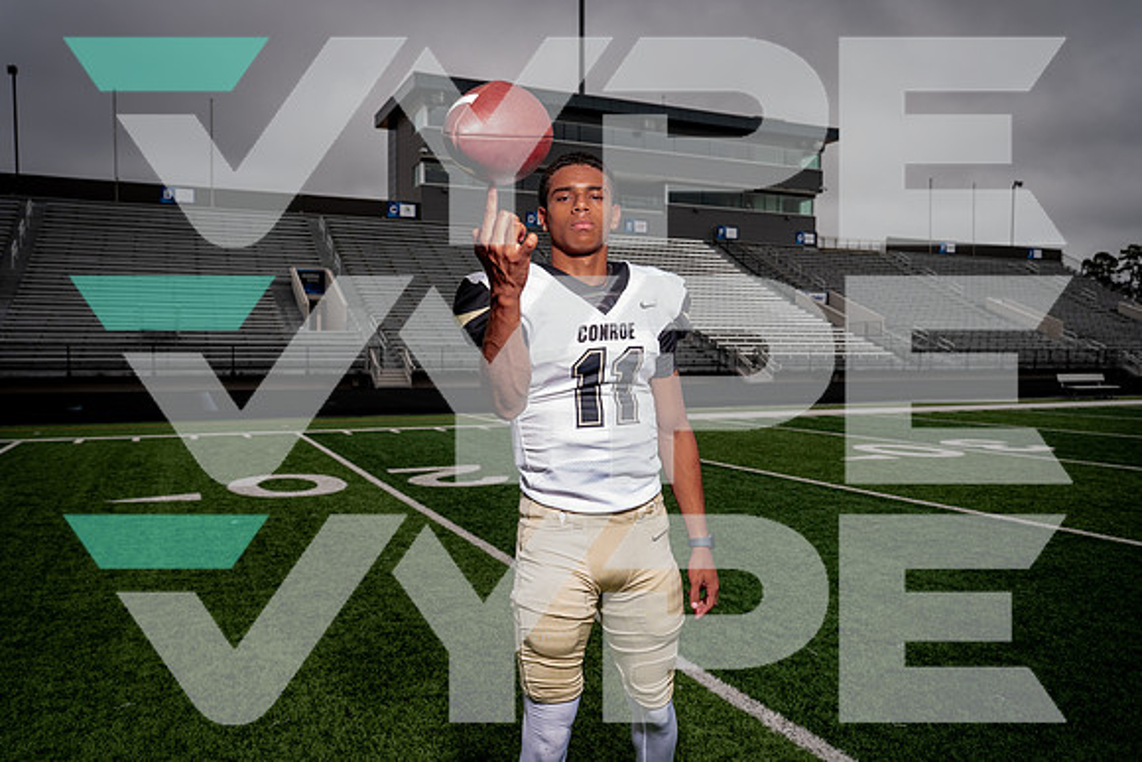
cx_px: 571
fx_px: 902
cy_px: 381
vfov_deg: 45.8
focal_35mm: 28
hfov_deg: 64.7
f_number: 5.6
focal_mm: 28
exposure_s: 1/1600
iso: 400
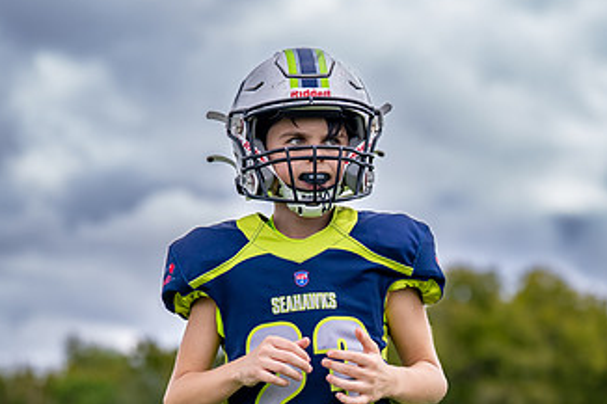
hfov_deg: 12.3
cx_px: 328
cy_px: 223
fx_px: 2814
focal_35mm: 167
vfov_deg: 8.2
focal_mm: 84
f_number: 2.8
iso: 400
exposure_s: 1/2500
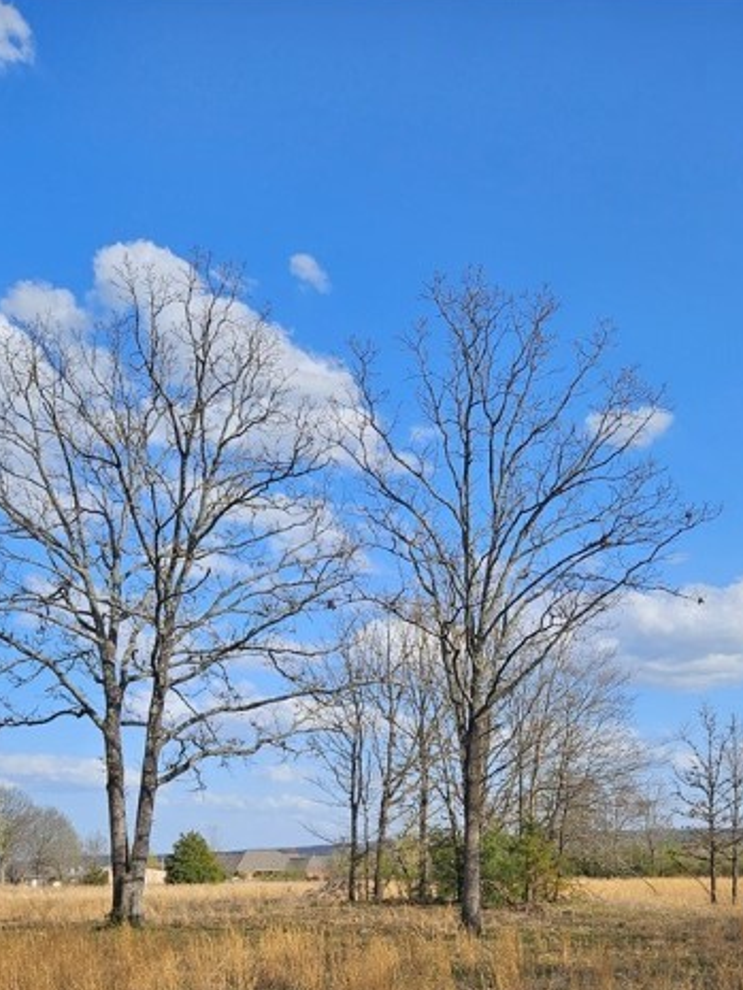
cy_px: 807
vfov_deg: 46.1
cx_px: 400
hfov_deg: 37.7
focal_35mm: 38
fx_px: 1087
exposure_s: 1/1677
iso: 25
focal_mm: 5.4
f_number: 1.8
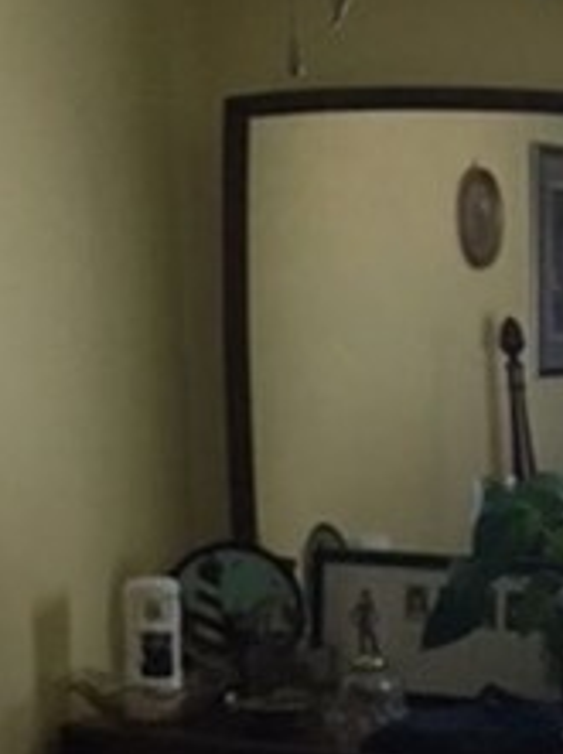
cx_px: 894
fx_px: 2197
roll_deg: -1.1
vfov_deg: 19.1
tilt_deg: -7.1
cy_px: 672
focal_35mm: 101
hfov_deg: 13.6
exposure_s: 1/15
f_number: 2.2
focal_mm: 4.15
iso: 125
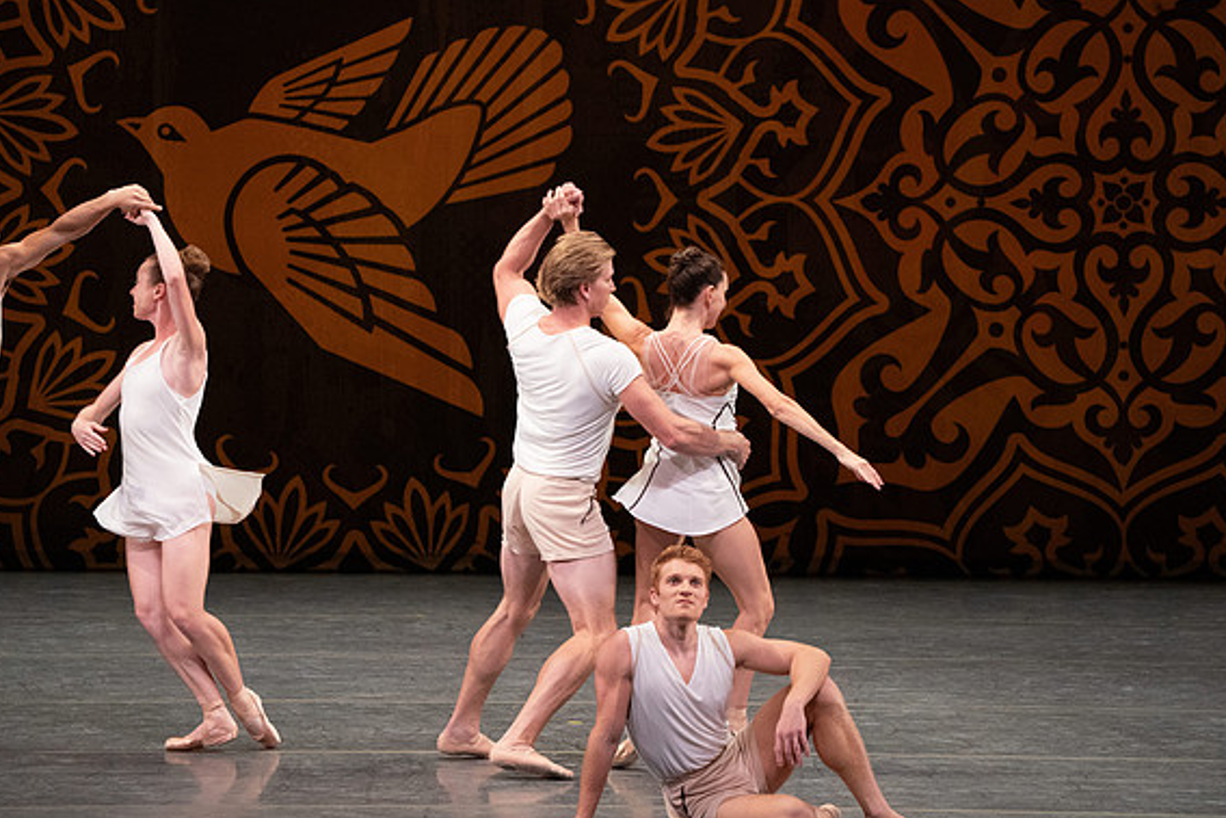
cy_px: 414
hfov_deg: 5.9
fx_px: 11919
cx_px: 612
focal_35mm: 350
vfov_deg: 3.9
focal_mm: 342
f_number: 10
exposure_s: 1/400
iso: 6400
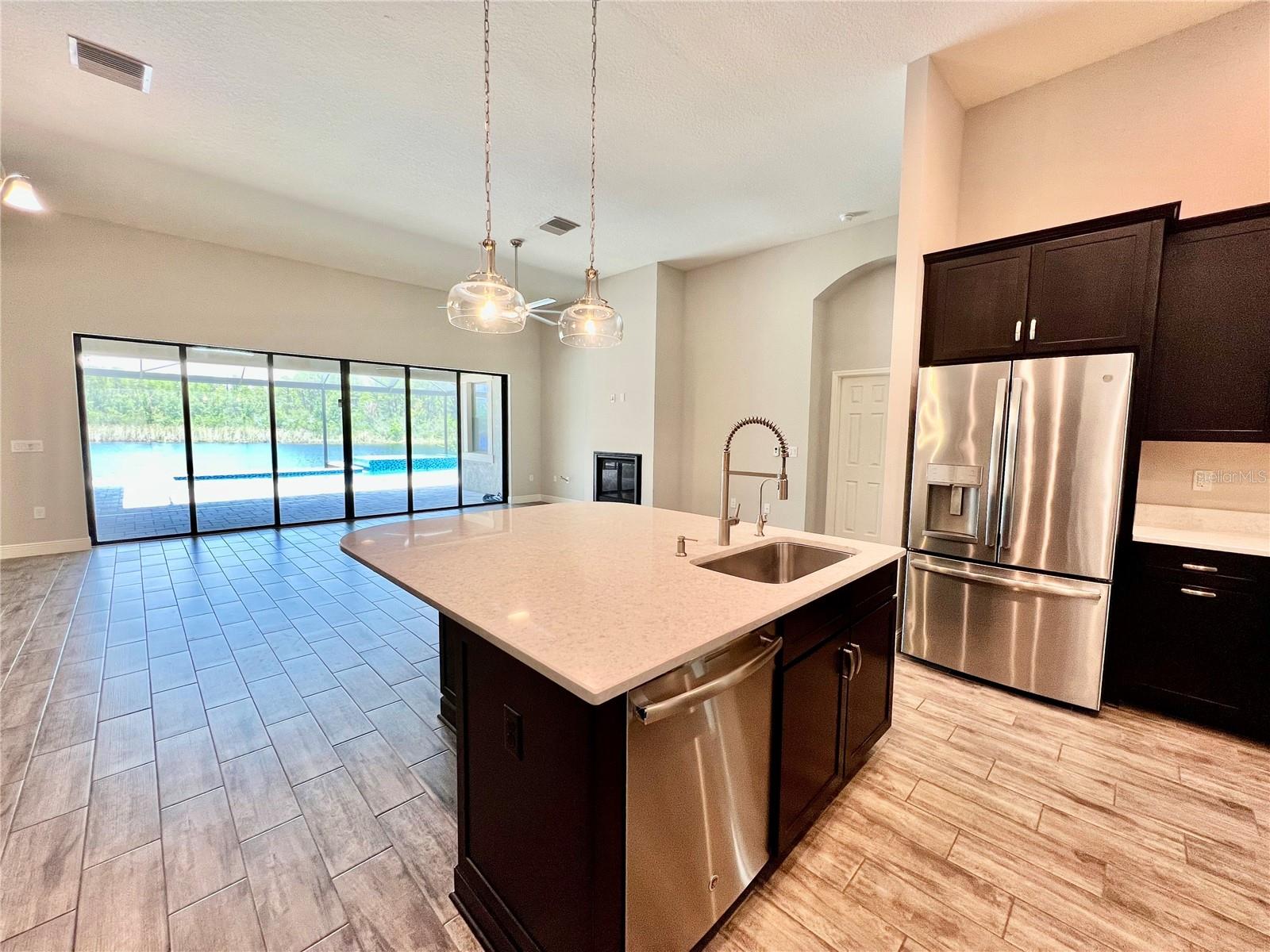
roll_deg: -0.4
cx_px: 635
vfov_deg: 89.9
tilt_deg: -5.0
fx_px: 477
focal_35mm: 13
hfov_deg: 106.2
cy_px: 476
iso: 160
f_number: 1.8
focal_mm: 1.57
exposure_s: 1/120
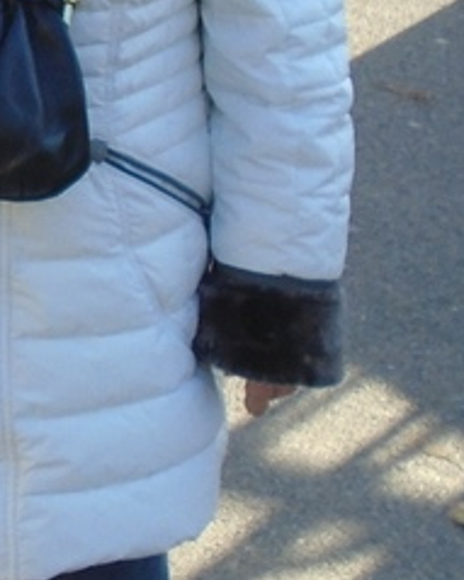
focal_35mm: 103
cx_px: -542
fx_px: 1769
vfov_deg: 17.9
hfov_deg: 12.6
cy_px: -75
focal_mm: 4.6
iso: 100
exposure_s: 1/250
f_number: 3.2
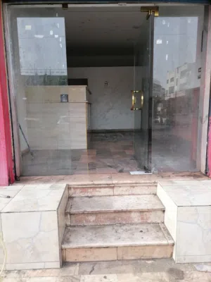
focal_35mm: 26
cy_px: 141
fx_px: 211
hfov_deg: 53.1
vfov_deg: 67.3
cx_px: 106
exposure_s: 1/900
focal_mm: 5.4
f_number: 1.8
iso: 250
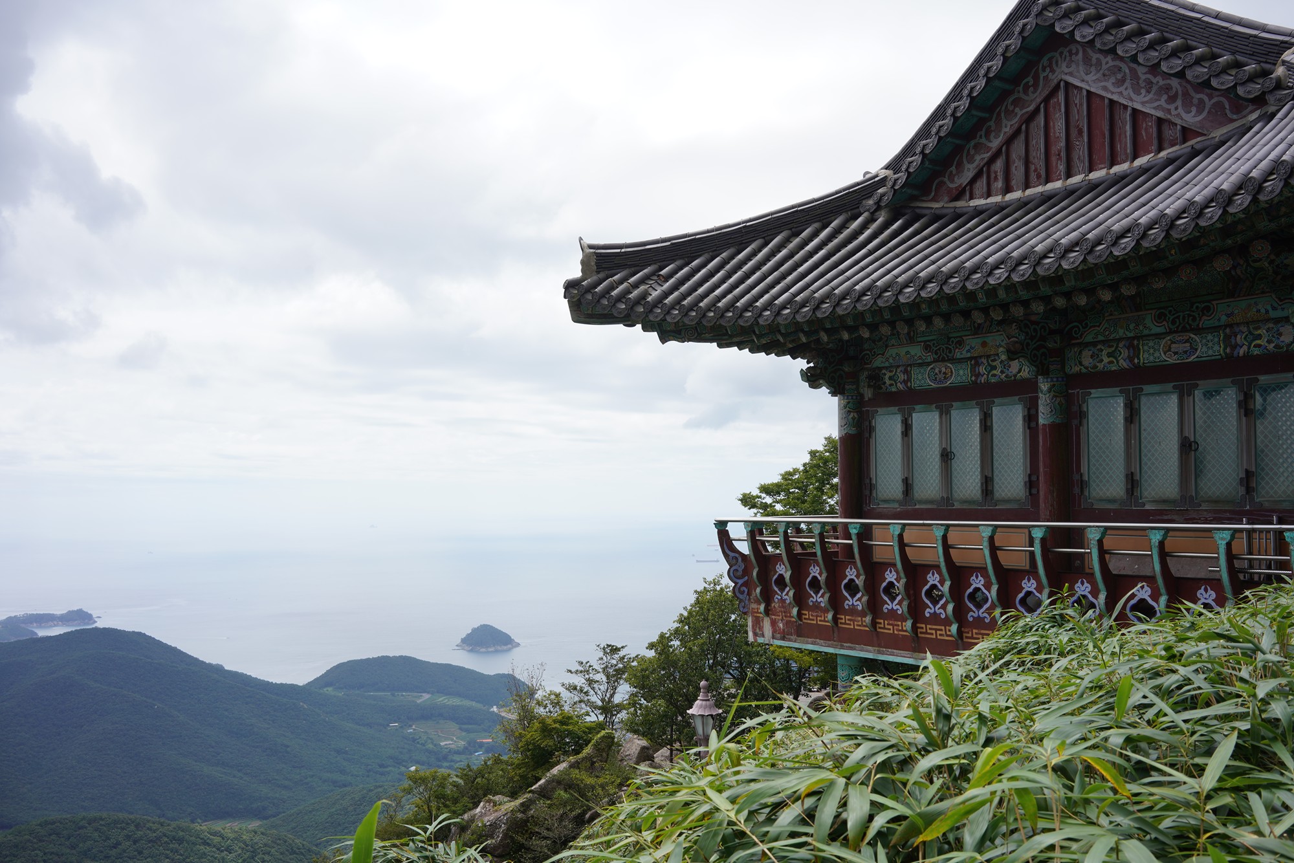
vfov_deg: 37.9
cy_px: 432
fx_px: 1258
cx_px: 647
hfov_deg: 54.4
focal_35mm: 35
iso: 100
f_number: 11
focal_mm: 35
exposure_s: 1/100
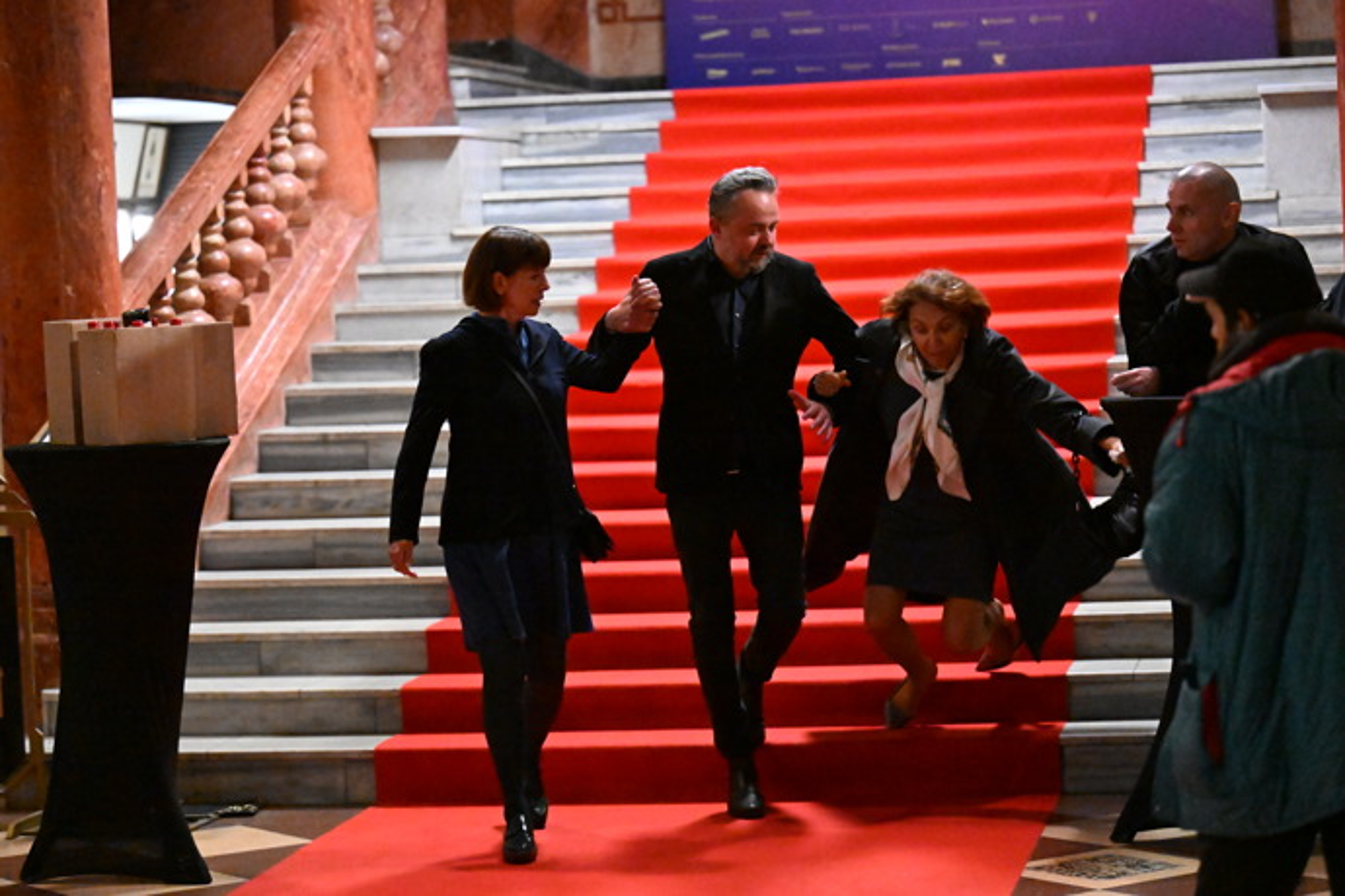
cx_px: 672
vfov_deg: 13.6
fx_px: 3773
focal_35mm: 101
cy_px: 448
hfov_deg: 20.2
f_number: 2.8
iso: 25600
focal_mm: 101
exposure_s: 1/400
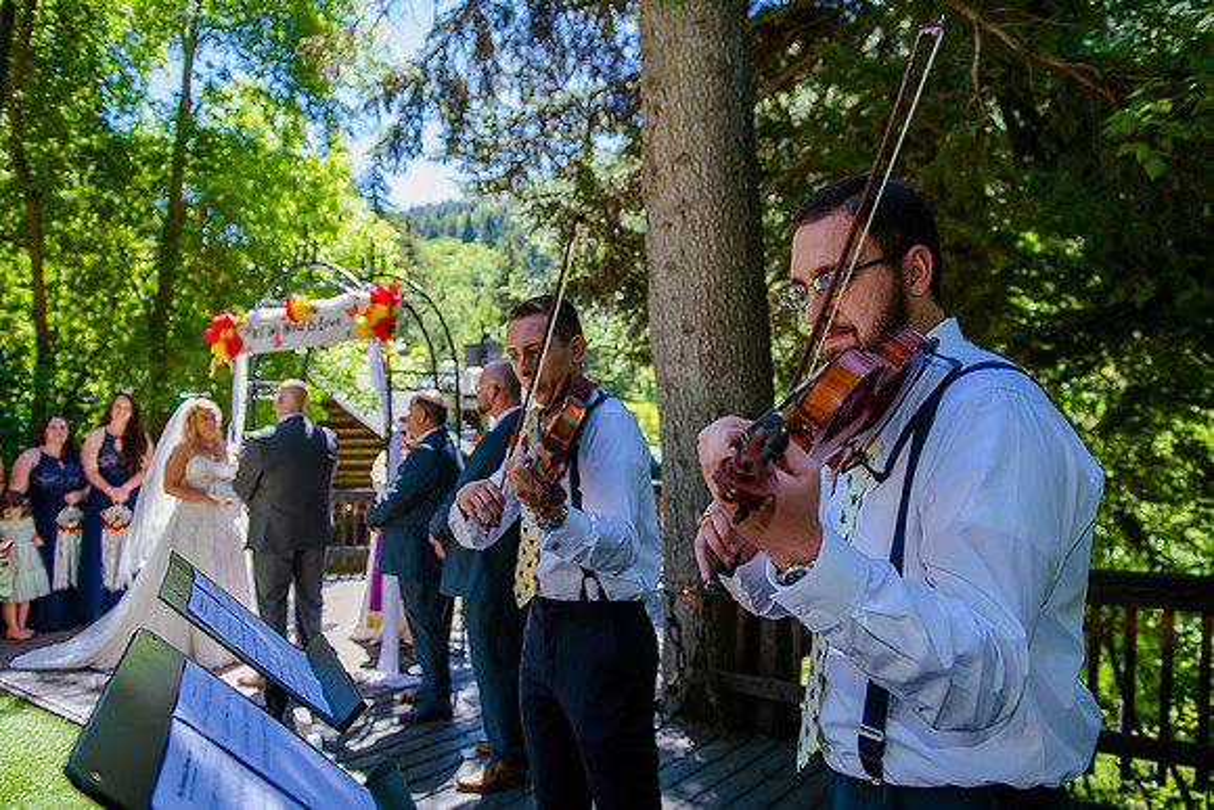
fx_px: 853
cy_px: 405
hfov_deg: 70.9
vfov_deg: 50.8
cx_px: 608
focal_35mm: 25
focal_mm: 24
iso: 160
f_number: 2.8
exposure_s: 1/250
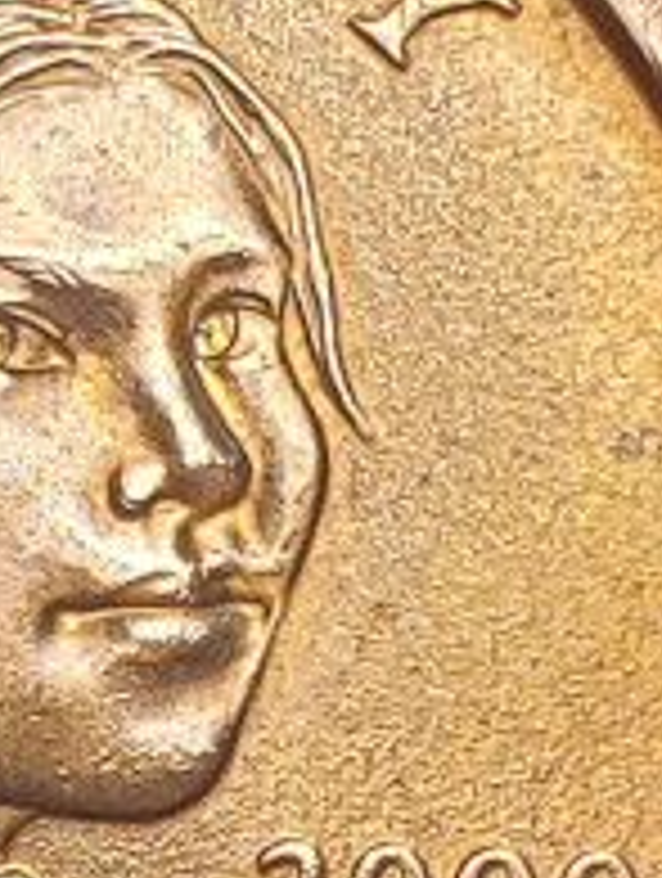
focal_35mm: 133
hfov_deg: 11.1
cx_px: -23
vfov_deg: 14.7
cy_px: 770
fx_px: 3380
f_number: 2.4
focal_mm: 4.3
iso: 125
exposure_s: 1/60
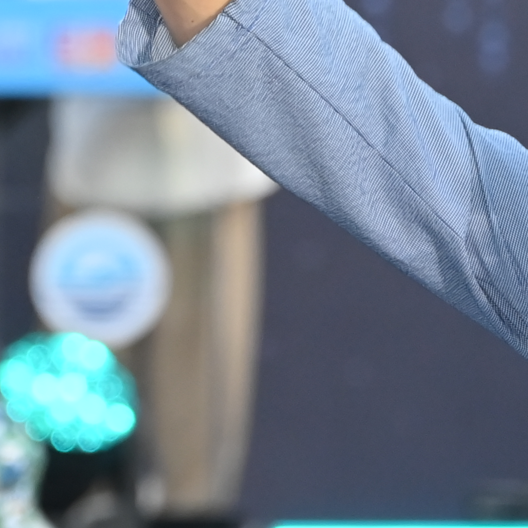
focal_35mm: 766
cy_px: 394
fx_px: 13219
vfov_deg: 2.3
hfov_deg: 2.3
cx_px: 529
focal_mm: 180
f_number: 6.3
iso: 2500
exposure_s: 1/250
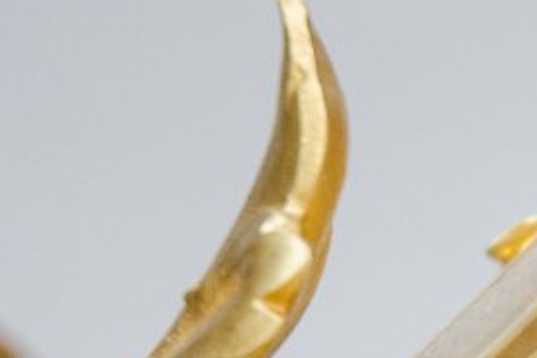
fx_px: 5492
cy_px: 700
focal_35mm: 368
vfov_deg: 3.7
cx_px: 954
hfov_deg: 5.5
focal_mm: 56
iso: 1600
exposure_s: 1/60
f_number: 4.5
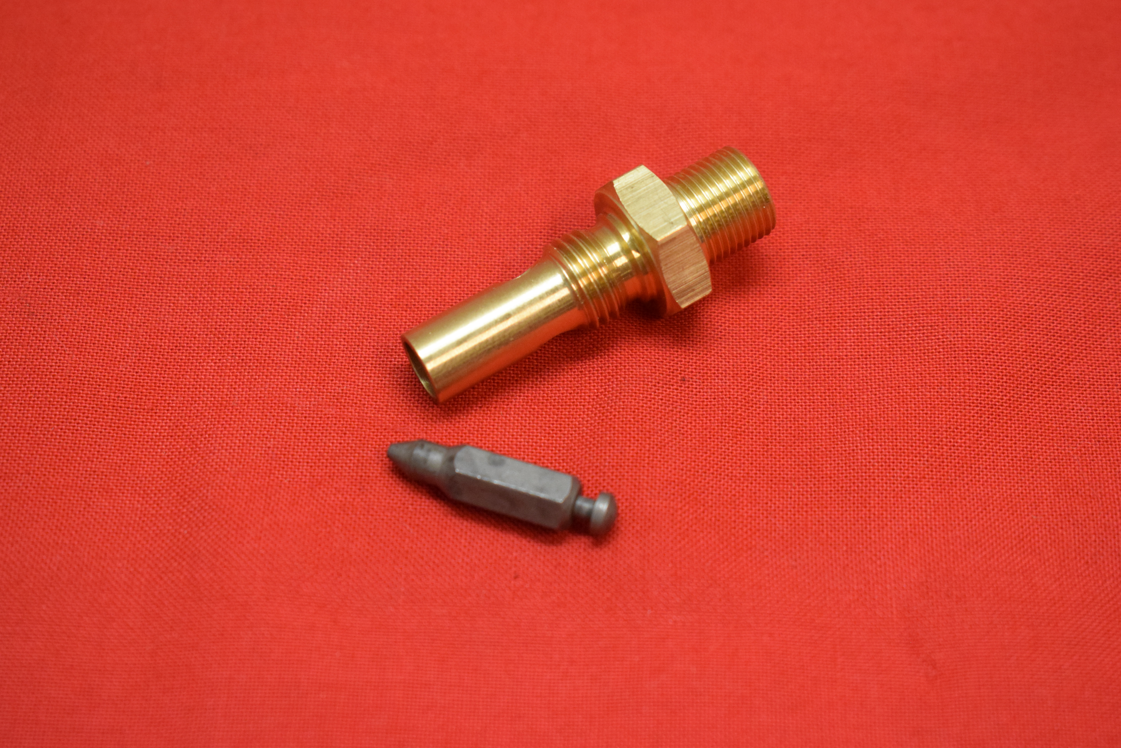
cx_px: 560
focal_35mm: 78
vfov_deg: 17.5
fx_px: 2429
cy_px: 374
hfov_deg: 26.0
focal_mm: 52
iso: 2000
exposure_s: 1/125
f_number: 5.6
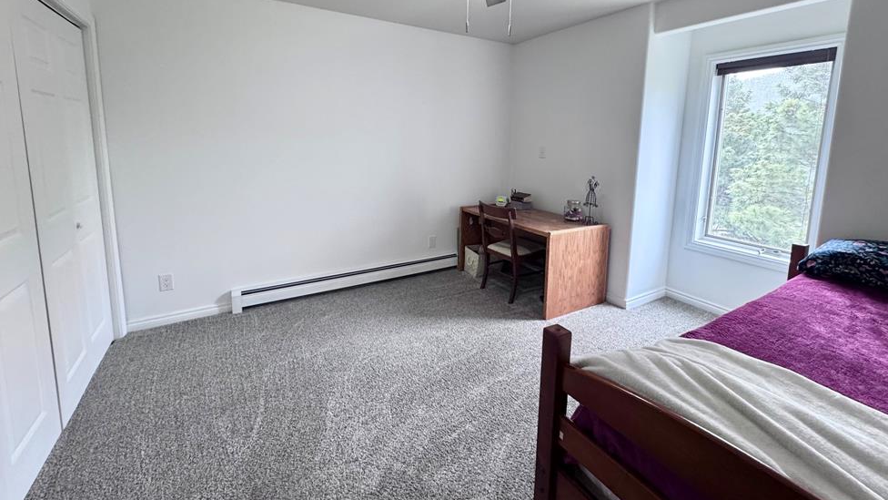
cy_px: 187
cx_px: 437
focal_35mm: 16
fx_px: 377
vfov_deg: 66.1
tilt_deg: -8.4
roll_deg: -1.7
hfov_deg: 99.4
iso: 250
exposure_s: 1/60
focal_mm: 2.22
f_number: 2.2
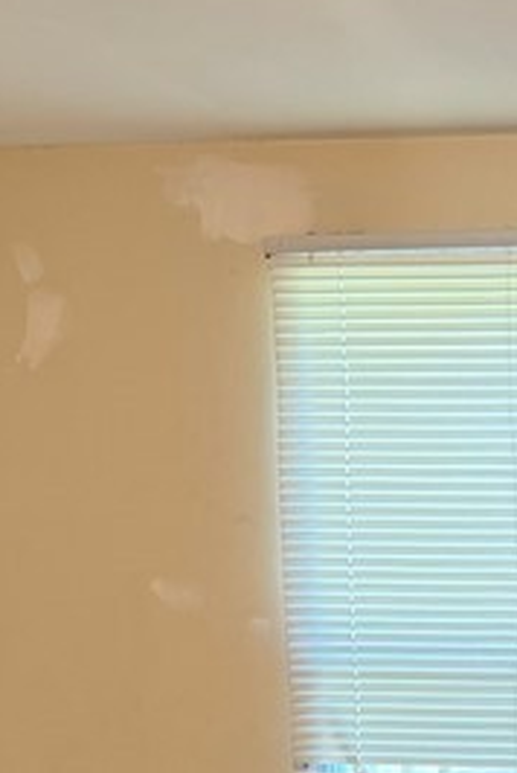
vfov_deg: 19.8
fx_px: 2062
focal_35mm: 96
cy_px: 944
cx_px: 717
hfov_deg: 13.6
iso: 200
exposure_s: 1/70
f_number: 1.78
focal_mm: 6.76
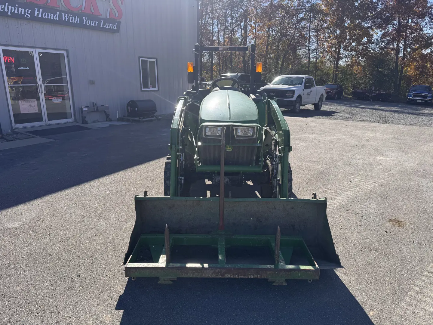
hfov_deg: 71.6
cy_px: 162
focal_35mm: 24
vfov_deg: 56.8
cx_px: 216
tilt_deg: -15.7
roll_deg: -0.4
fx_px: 300
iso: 80
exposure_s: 1/2833
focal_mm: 6.76
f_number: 1.78
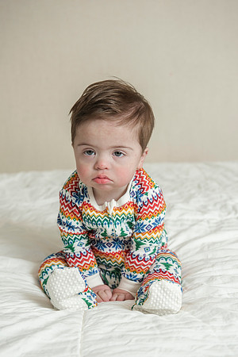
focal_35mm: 62
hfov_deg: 21.9
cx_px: 119
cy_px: 178
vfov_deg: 32.4
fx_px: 615
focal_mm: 62
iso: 400
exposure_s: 1/160
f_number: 5.6
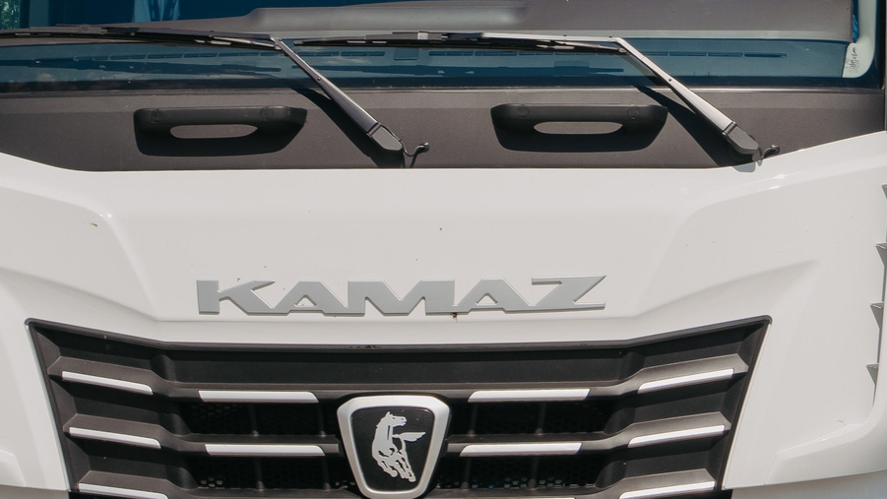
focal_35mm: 195
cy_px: 79
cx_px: 707
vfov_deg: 6.2
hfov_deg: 11.0
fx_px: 4587
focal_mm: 64
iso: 160
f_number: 14
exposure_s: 1/200
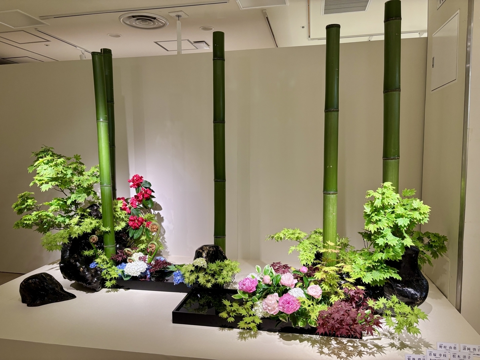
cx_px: 240
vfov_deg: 53.1
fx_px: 361
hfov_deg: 67.3
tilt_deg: -5.2
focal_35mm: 26
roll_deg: +0.2
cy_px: 180
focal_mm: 5.96
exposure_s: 1/50
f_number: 1.6
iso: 125
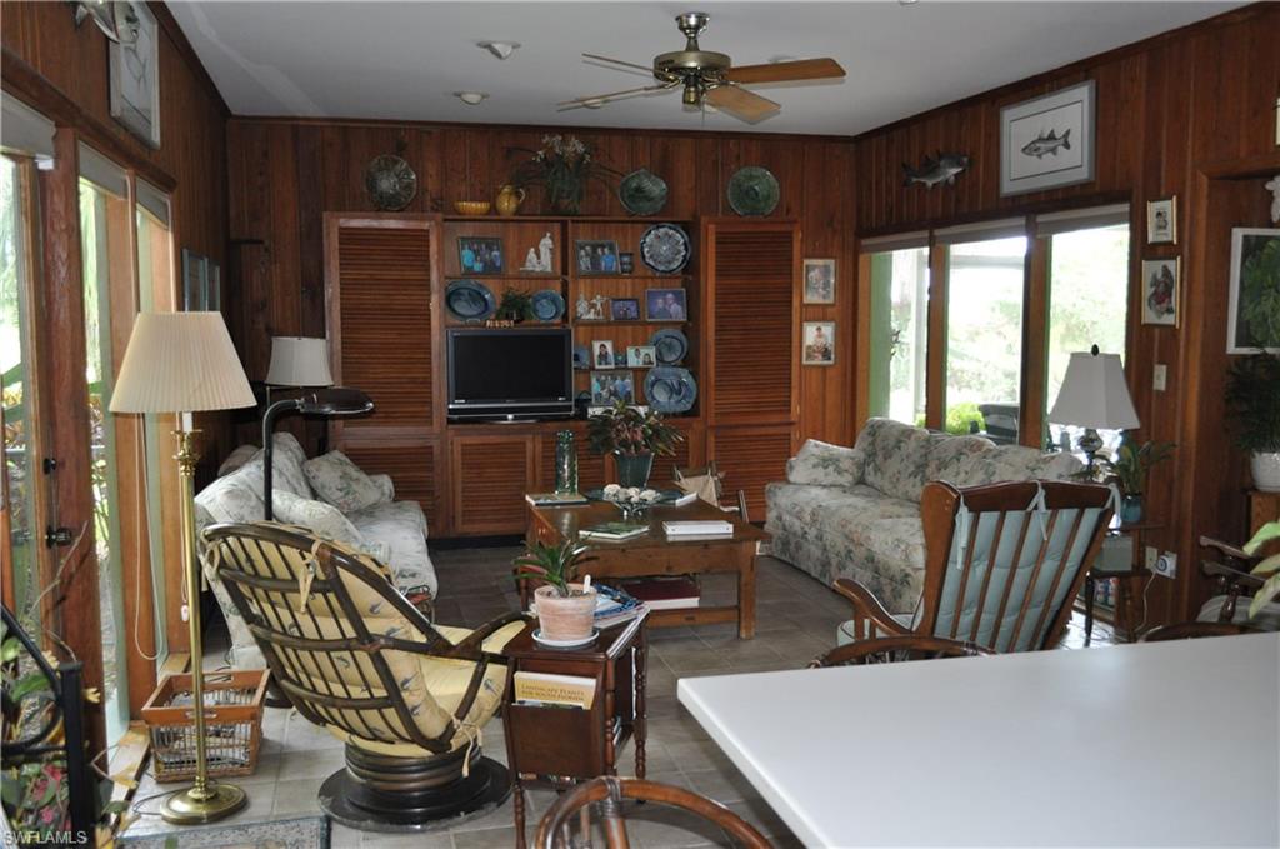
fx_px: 1171
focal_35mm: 33
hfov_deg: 57.3
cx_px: 640
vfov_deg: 39.8
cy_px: 424
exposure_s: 1/60
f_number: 3.8
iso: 800
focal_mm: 22
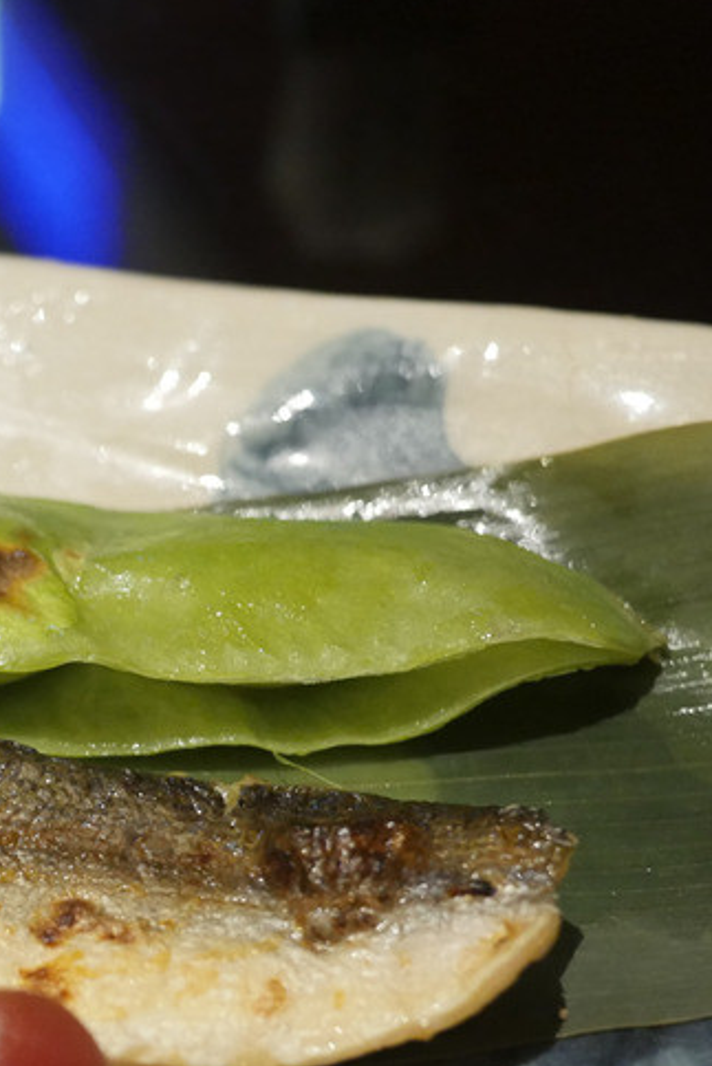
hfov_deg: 15.1
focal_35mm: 86
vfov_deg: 23.4
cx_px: -231
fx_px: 2549
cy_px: 793
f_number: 2.5
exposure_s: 1/60
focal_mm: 20
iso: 2000
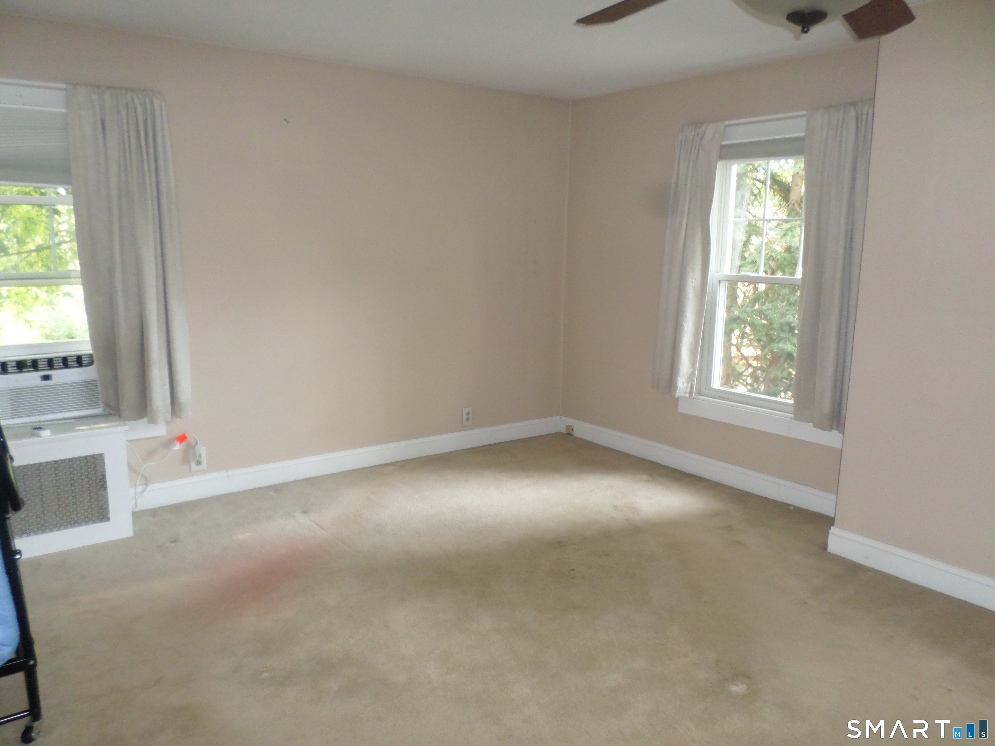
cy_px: 373
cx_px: 498
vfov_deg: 54.9
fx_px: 719
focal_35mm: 25
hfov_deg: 69.4
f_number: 2.5
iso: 240
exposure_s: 1/30
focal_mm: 4.5
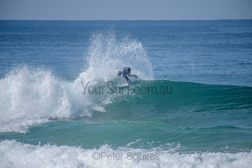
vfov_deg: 2.8
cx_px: 126
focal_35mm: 500
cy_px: 84
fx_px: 3501
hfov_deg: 4.1
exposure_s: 1/2000
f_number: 5.6
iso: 160
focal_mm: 500
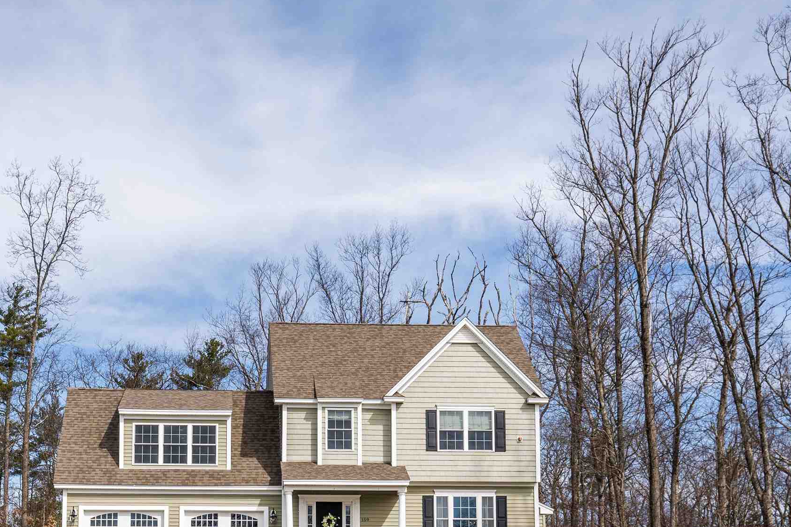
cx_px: 300
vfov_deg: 20.8
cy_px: 464
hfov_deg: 31.3
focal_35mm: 64
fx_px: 1406
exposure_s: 1/100
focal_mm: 35
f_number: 6.3
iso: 100
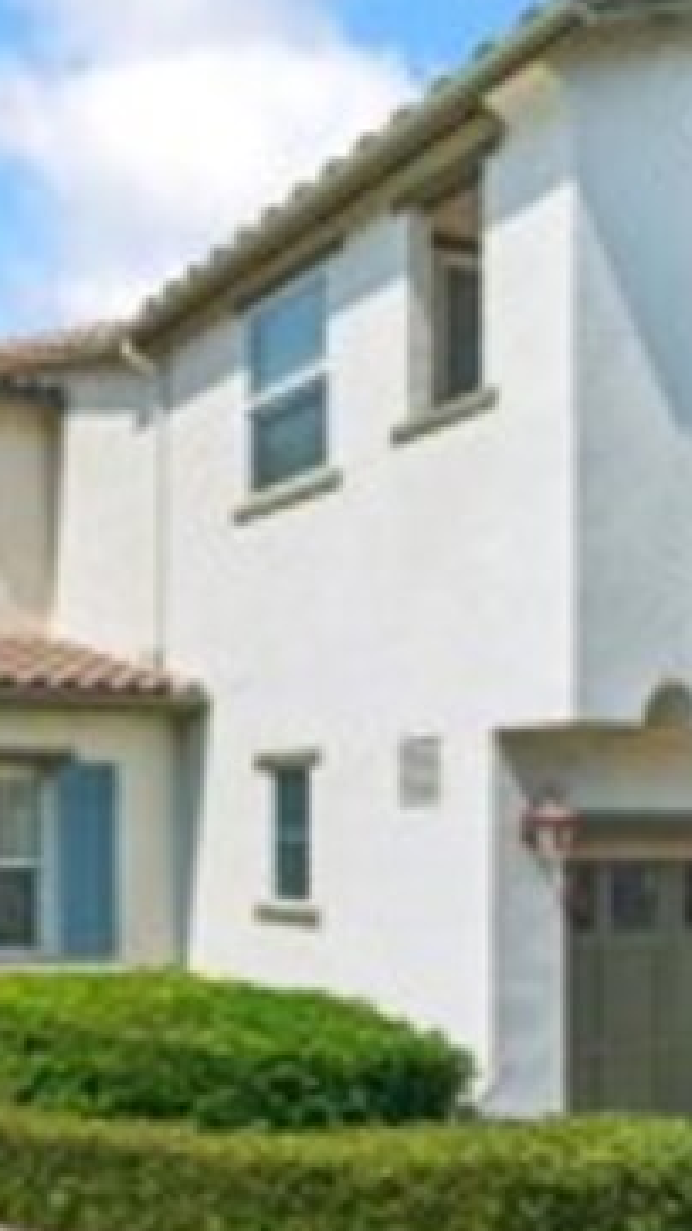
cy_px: 814
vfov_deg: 56.9
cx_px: -212
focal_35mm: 34
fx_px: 1110
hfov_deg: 28.3
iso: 100
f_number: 8
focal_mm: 14
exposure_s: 1/250
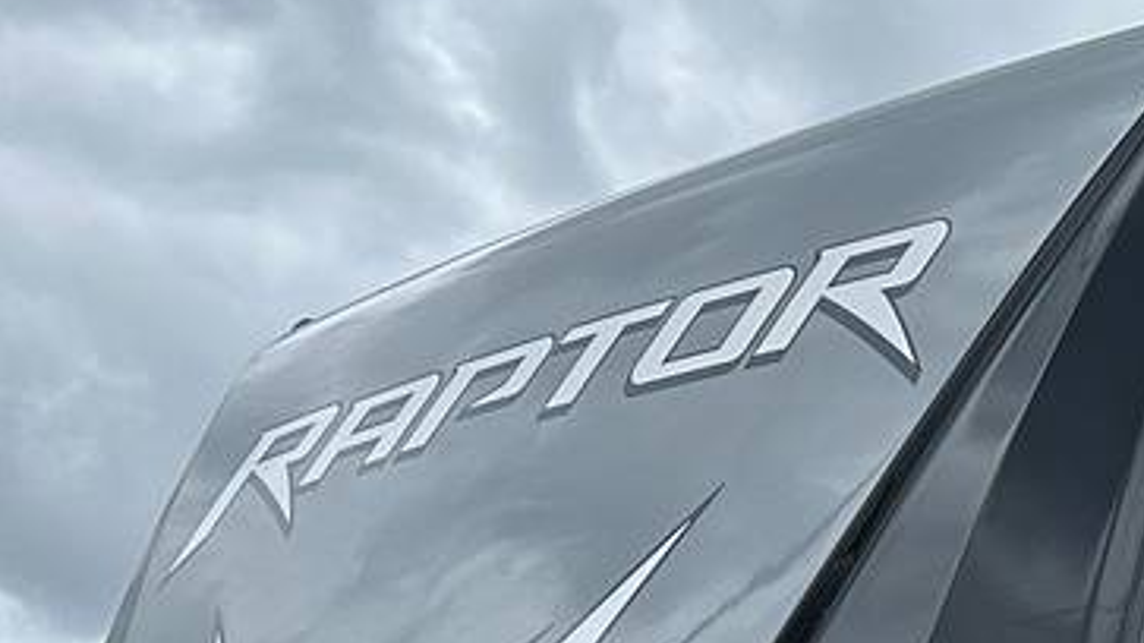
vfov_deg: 14.8
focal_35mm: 72
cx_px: 1522
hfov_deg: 25.1
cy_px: 1132
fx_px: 2184
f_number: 1.78
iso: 80
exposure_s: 1/1241
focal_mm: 6.86
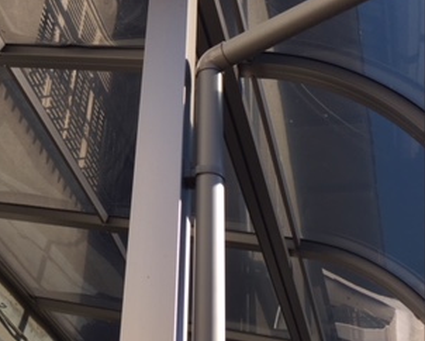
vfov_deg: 24.8
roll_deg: -9.3
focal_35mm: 60
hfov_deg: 30.9
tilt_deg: +40.5
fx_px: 755
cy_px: 48
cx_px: 107
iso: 32
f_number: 2.2
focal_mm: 4.15
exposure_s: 1/638
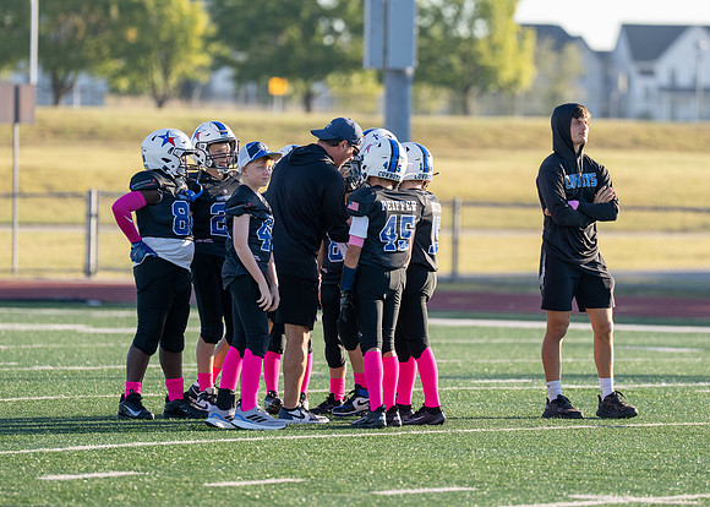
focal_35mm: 312
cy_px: 211
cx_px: 423
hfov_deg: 6.5
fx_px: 6289
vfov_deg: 4.6
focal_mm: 197
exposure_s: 1/1600
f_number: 2.8
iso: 250
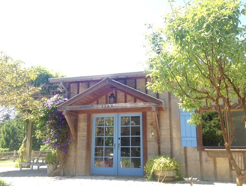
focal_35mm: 35
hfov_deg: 52.6
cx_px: 123
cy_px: 93
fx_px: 249
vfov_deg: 40.8
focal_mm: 4.28
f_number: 2.4
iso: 50
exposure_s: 1/272
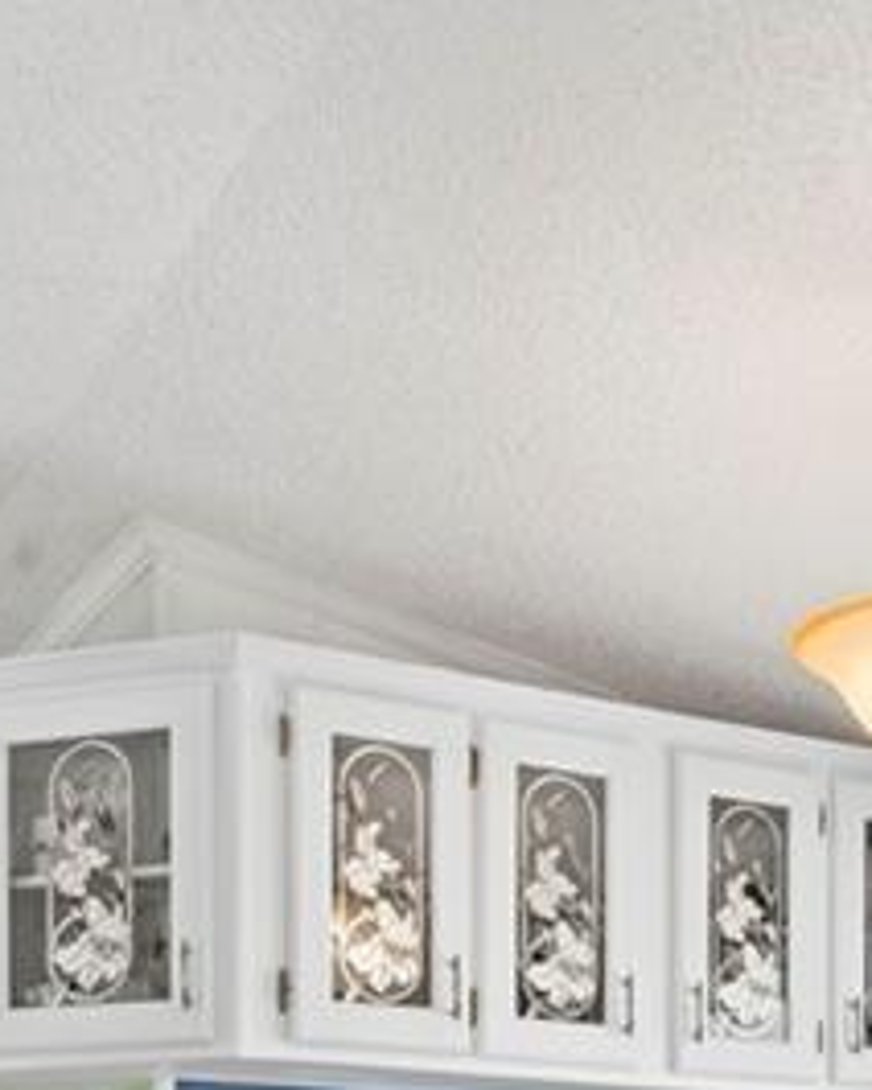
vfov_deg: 28.7
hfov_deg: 26.2
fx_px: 1871
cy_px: 1271
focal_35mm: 58
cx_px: 477
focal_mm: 16
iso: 500
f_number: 13
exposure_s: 1/4
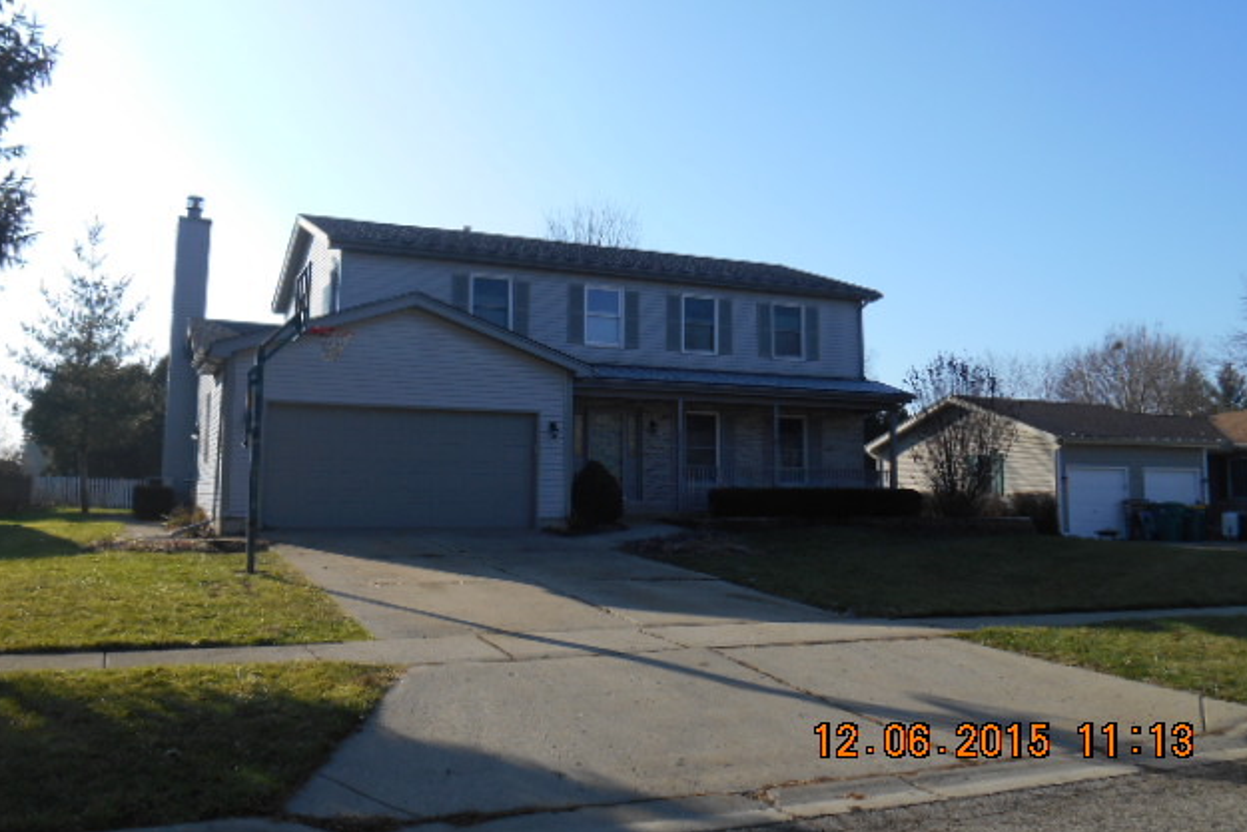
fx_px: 1143
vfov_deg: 39.9
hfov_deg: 57.2
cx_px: 630
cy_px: 365
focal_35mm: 33
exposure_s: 1/640
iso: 80
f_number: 3.6
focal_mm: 5.5
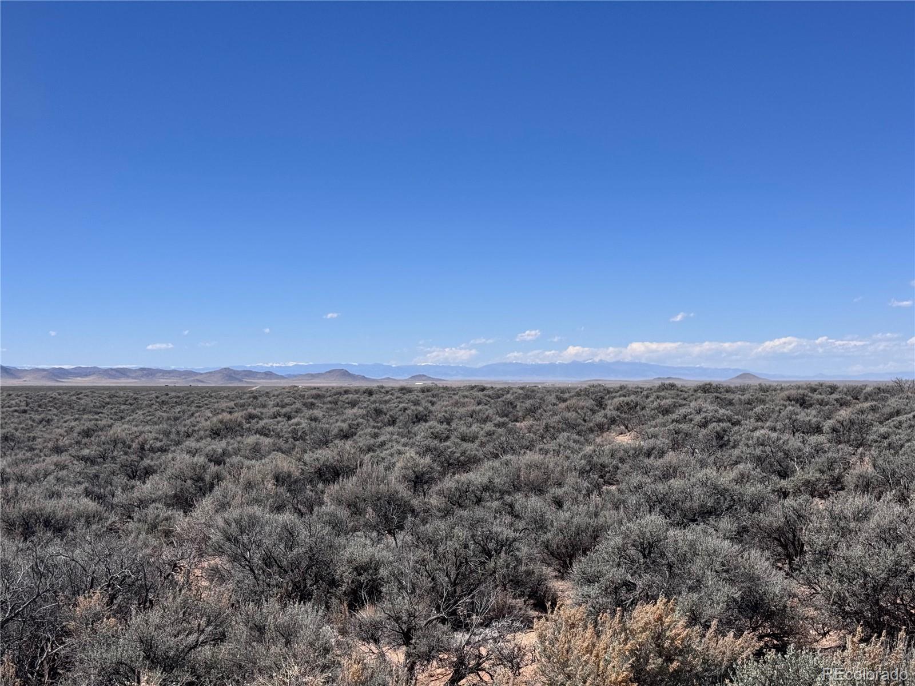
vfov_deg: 30.3
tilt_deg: +0.4
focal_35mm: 48
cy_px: 343
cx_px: 458
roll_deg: +0.0
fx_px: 1269
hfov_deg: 39.7
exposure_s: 1/7092
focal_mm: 6.76
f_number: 1.78
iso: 64
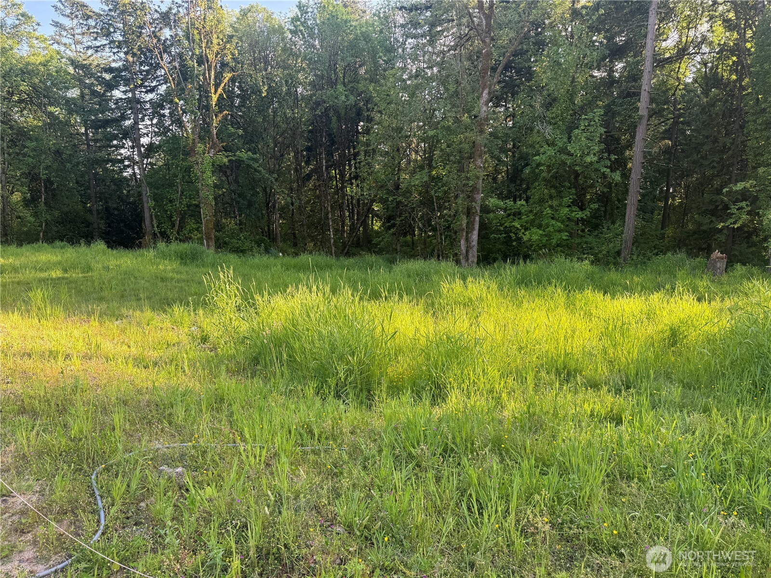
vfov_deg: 56.8
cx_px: 386
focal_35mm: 24
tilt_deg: -12.0
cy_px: 289
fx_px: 535
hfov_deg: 71.6
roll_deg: +2.4
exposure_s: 1/354
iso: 80
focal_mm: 6.76
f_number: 1.78
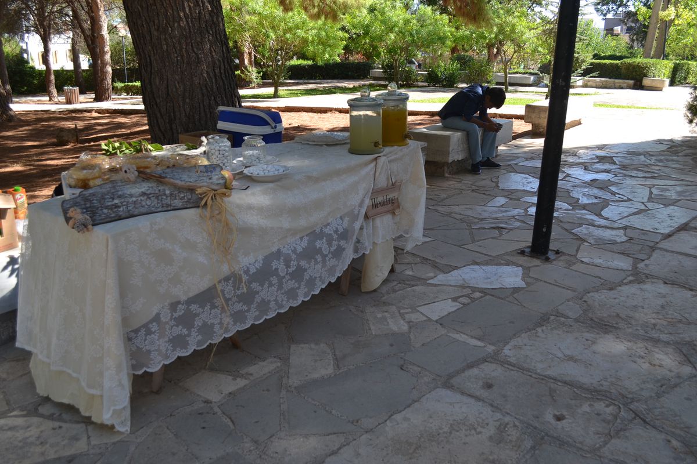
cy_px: 232
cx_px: 348
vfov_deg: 40.0
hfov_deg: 57.2
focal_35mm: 33
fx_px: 639
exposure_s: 1/125
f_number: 5.6
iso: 125
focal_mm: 22
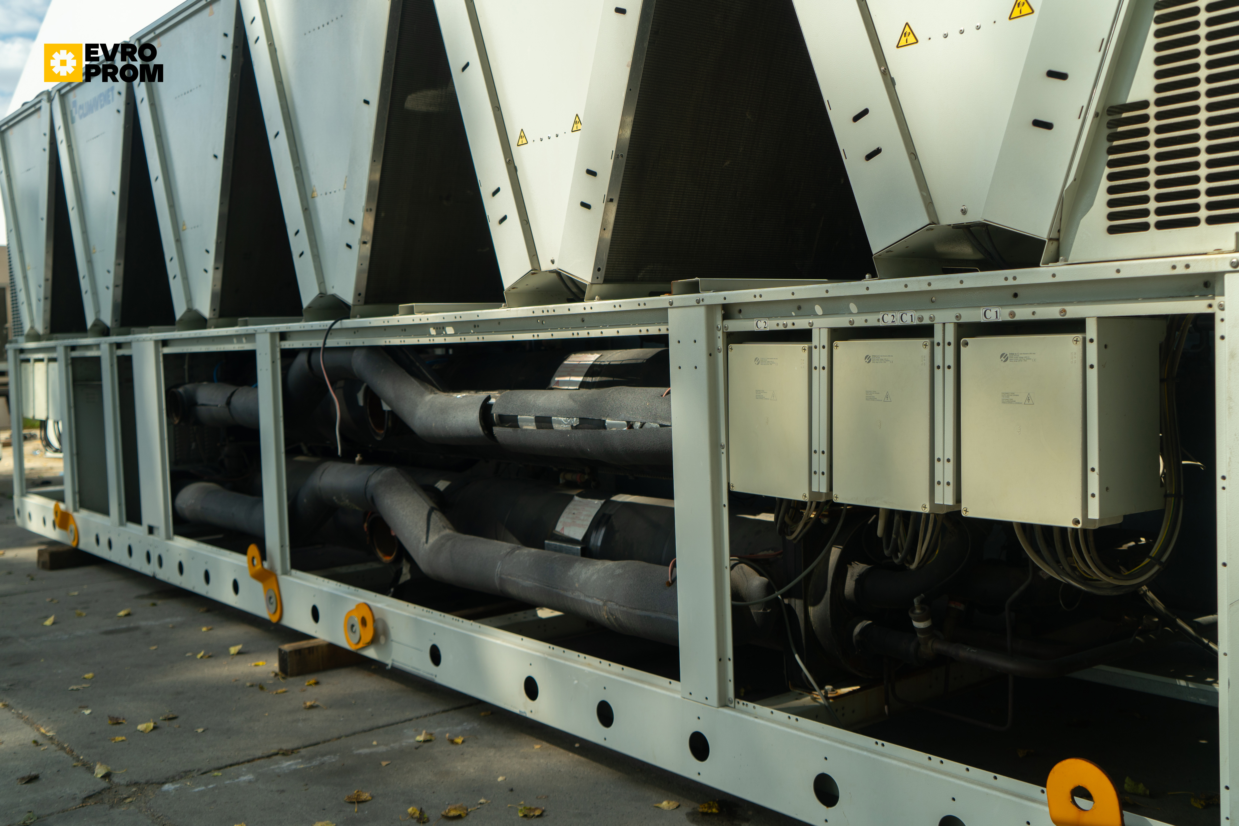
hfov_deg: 55.8
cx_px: 620
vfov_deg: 38.9
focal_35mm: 34
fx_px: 1170
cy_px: 413
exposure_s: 1/320
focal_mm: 34
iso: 200
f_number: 4
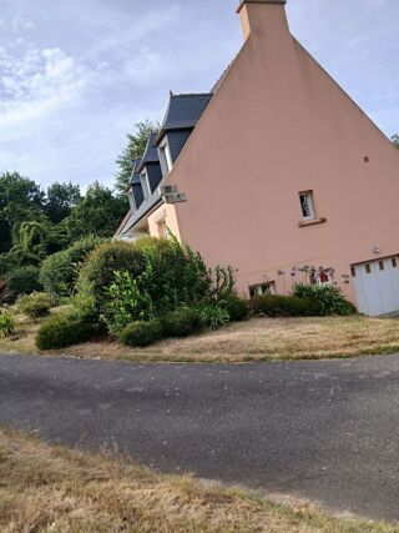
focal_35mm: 26
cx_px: 200
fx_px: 400
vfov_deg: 67.3
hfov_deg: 53.0
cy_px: 266
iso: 20
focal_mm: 3.98
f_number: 1.8
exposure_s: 1/357
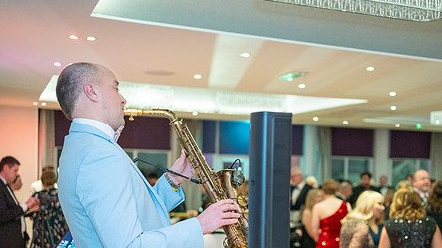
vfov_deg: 24.6
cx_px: 266
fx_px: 562
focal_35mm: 48
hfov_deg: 42.7
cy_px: 191
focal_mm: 35
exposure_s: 1/80
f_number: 2
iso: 1250
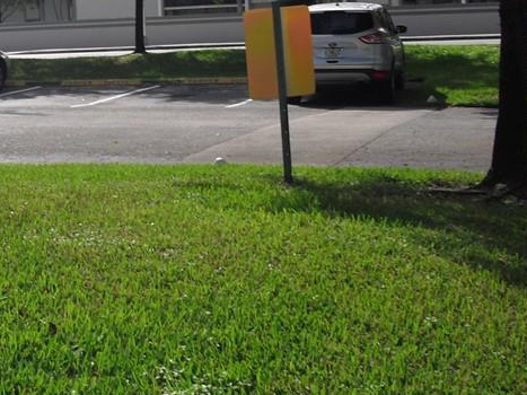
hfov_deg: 24.1
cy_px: 99
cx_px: 55
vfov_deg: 18.5
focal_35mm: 79
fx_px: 1202
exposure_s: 1/200
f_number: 7.8
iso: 64
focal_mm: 6.3
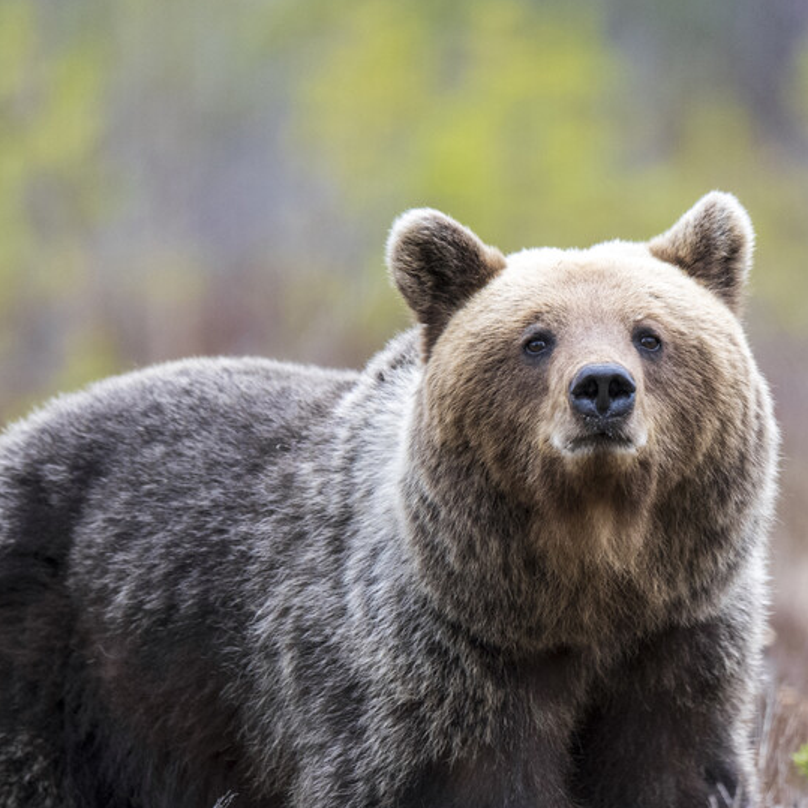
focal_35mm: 1010
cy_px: 746
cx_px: 717
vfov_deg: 1.7
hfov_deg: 1.7
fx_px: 26672
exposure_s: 1/200
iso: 1000
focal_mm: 400
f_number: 2.8
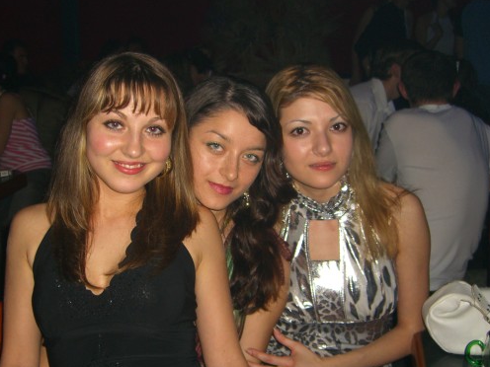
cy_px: 213
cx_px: 205
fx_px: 651
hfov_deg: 41.1
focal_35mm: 46
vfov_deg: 31.5
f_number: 2.8
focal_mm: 7.9
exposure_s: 1/60
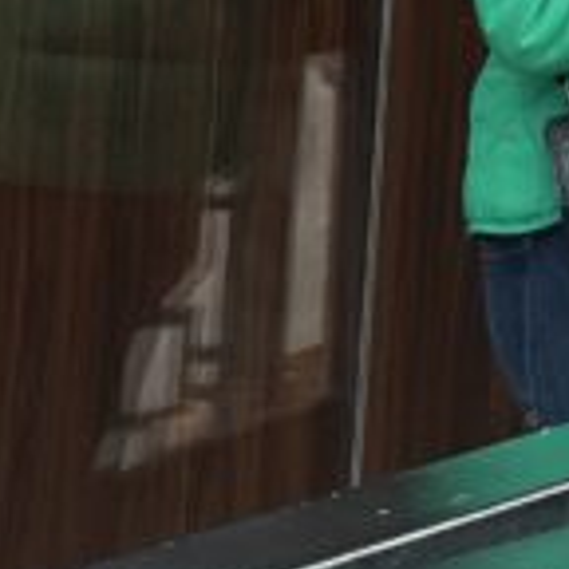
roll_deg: -1.5
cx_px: 1122
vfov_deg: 9.4
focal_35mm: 163
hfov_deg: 10.0
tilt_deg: +9.3
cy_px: -857
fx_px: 3031
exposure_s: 1/580
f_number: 1.6
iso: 50
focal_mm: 5.1
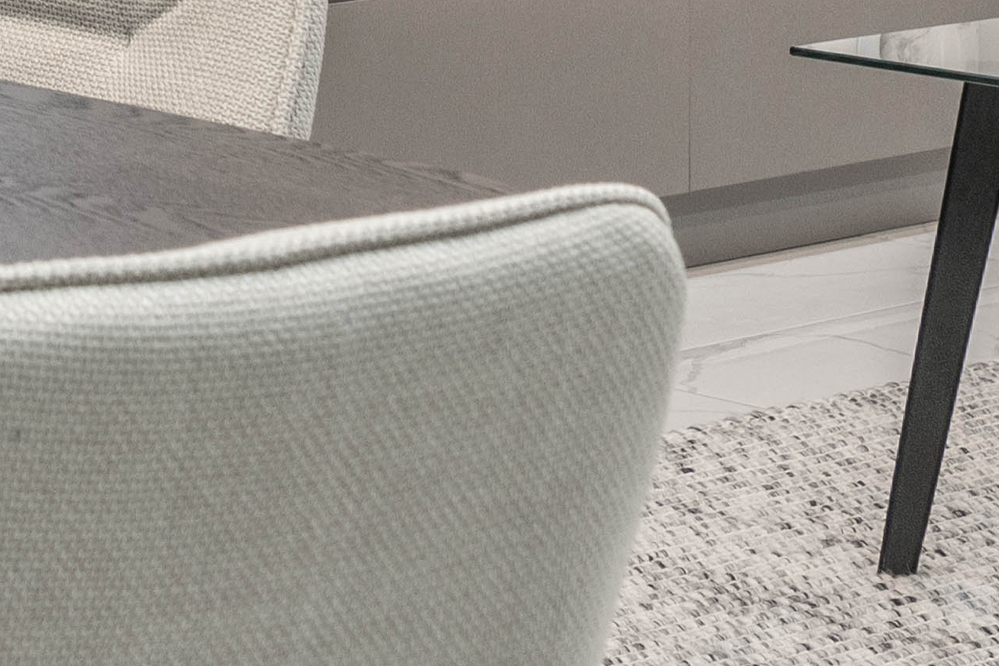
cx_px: -322
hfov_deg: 10.7
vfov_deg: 7.1
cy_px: -550
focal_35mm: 187
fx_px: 5189
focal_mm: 29
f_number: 6.3
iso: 160
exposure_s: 1/4
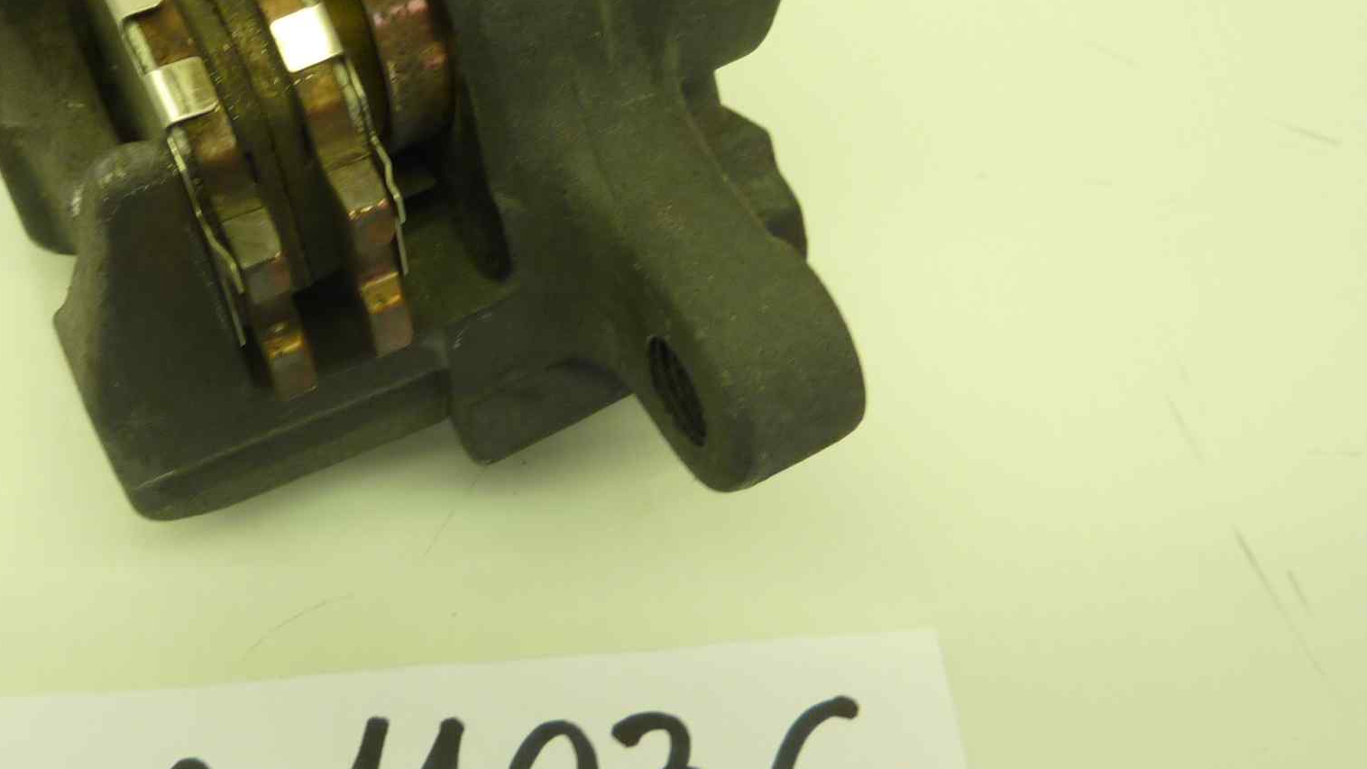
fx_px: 1667
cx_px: 376
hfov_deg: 43.4
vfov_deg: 25.5
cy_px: 156
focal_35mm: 46
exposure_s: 1/25
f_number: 3.3
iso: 80
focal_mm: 4.1
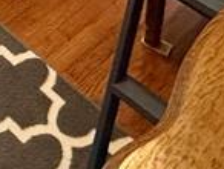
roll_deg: -2.0
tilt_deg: -9.0
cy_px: -384
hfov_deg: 19.1
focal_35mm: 98
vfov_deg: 9.9
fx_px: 635
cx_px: -26
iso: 400
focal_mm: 2.22
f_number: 2.2
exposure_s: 1/60
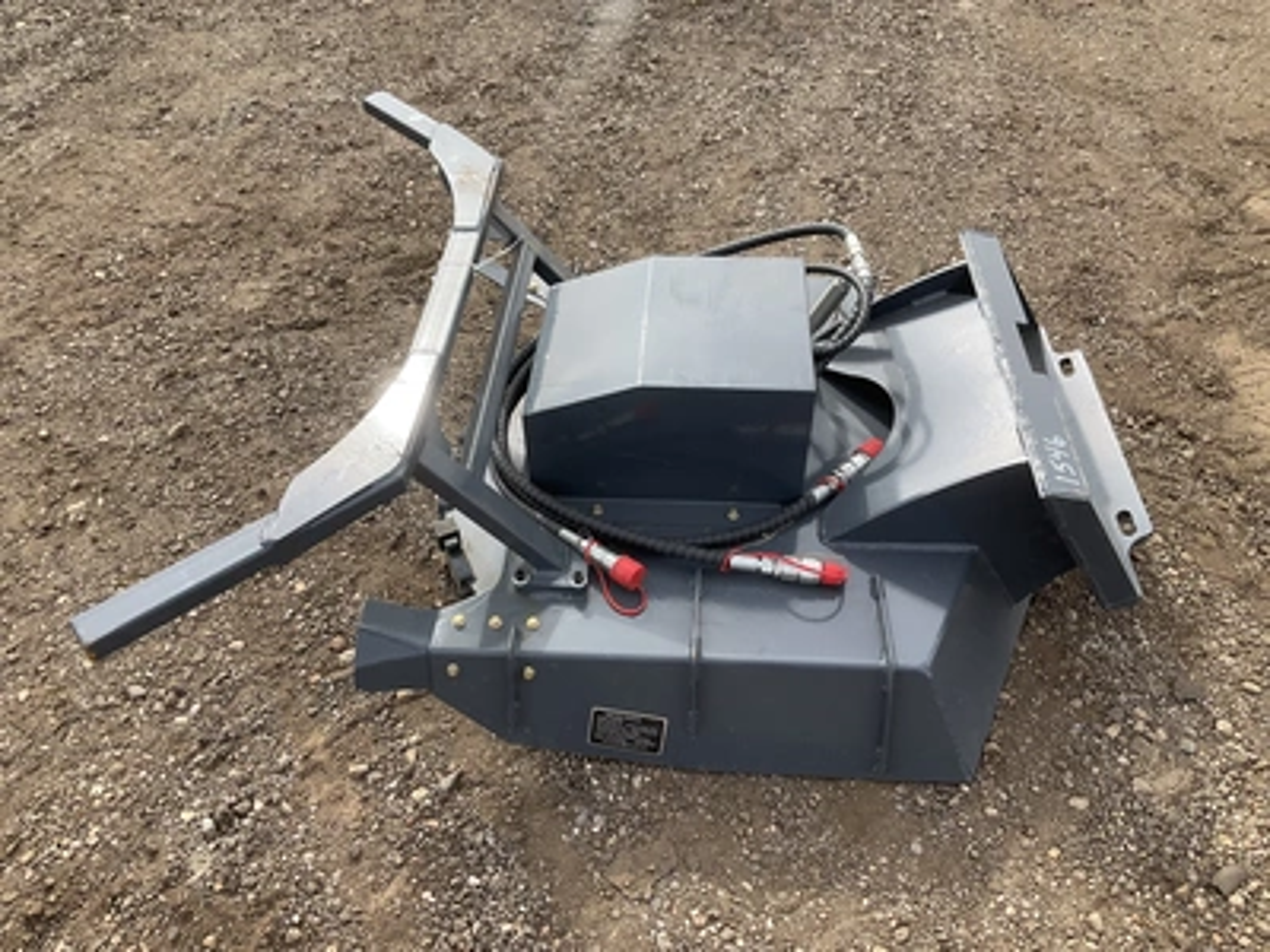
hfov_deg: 61.7
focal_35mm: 29
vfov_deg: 48.2
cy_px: 476
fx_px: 1064
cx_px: 635
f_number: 1.8
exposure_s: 1/749
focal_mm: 3
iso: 25
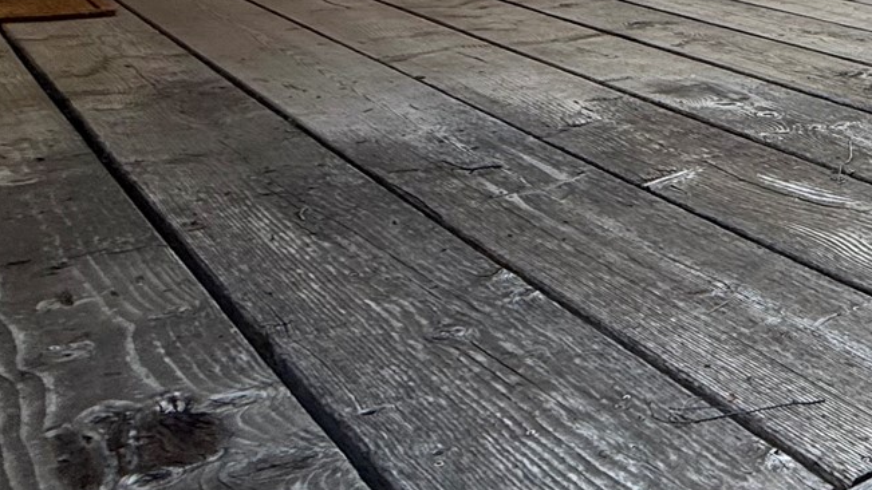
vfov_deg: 23.9
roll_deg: -2.5
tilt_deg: -9.6
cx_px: 1172
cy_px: 12
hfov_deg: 31.4
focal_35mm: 48
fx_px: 1110
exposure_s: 1/225
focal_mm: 2.22
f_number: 2.2
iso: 64
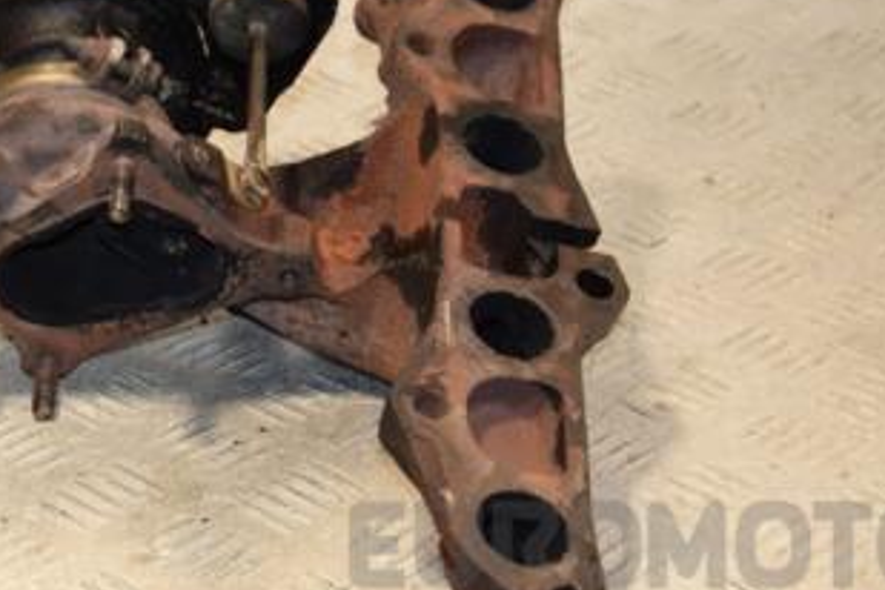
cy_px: 163
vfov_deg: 9.8
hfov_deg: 14.6
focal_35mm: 140
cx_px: 295
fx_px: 3441
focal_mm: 48
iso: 800
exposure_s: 1/200
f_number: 6.3
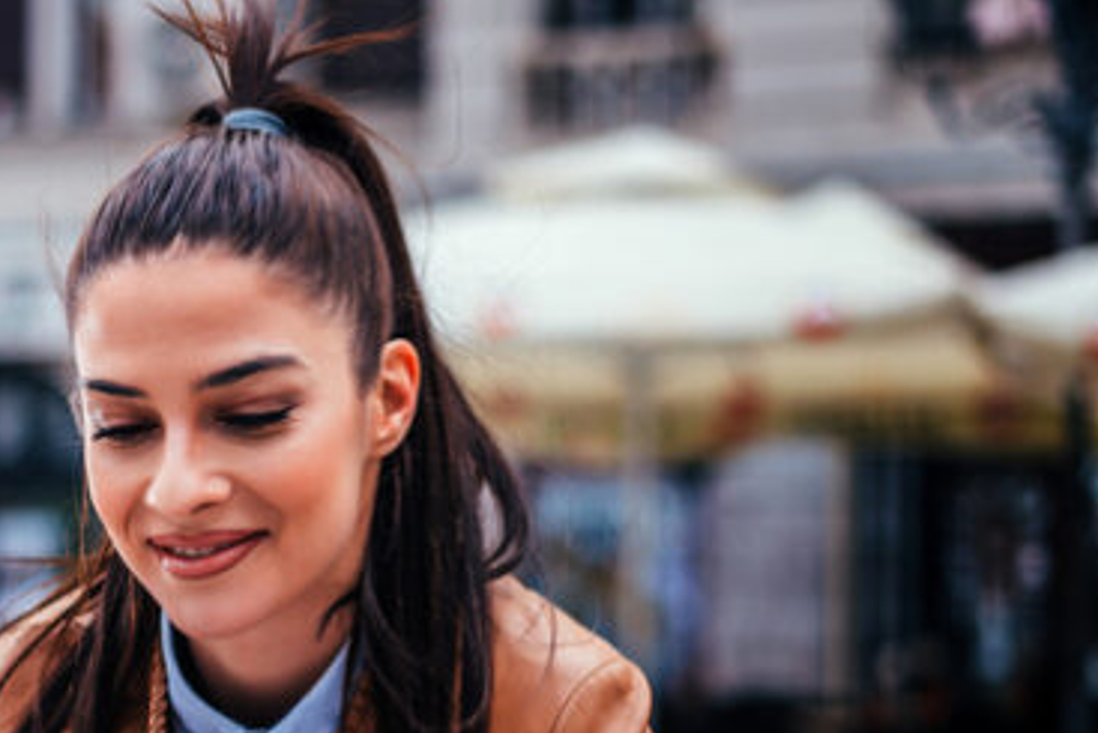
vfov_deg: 13.9
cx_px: 114
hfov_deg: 20.4
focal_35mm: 98
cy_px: 643
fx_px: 2990
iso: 125
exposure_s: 1/500
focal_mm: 50
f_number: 2.2
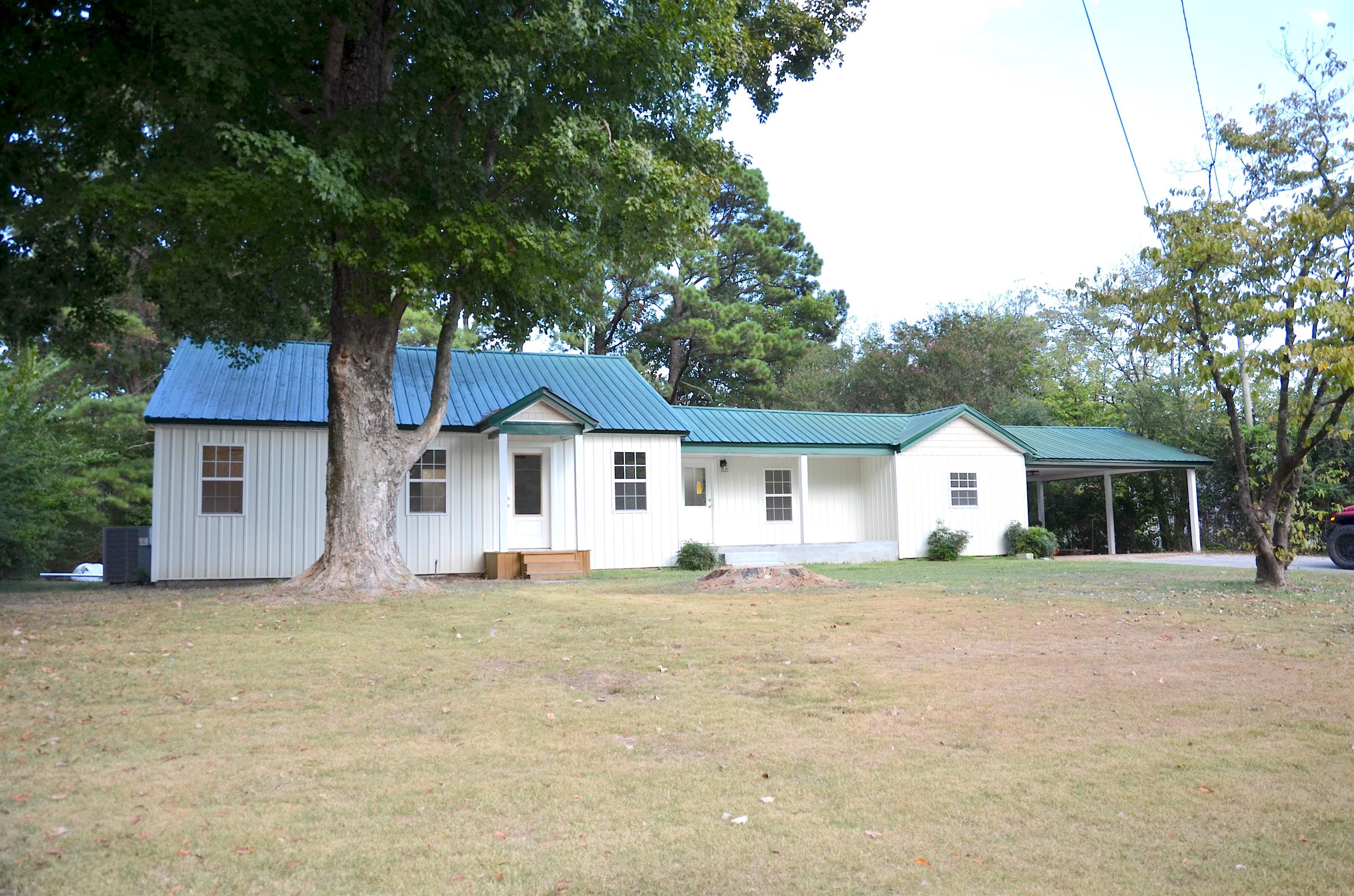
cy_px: 448
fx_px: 901
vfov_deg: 52.9
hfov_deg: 73.9
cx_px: 677
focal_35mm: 24
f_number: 5.6
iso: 100
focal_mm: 16
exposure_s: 1/125
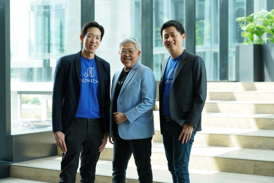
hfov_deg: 31.0
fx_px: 495
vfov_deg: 20.9
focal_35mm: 65
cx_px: 137
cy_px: 92
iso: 400
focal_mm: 65
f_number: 4
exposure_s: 1/80
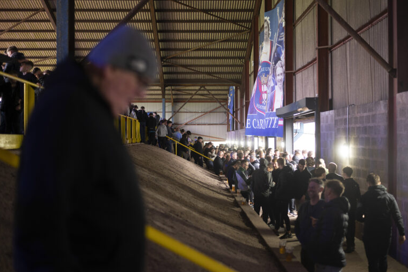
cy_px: 137
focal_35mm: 51
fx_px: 578
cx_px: 201
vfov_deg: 26.5
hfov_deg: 38.9
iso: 800
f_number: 1.8
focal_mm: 50
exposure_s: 1/80
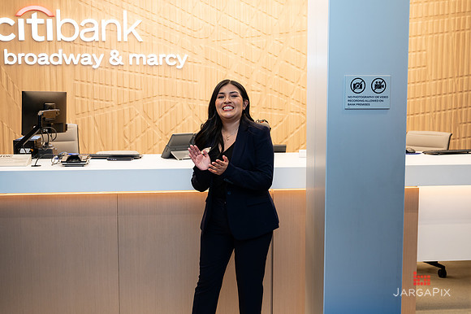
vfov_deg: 29.3
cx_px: 235
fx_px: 600
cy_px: 153
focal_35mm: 46
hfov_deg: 42.9
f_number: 4
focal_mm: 44
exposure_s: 1/160
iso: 400
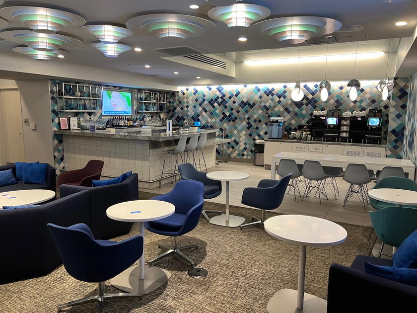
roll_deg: +0.0
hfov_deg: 67.3
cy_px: 156
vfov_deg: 53.1
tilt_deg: -9.3
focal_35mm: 26
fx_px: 313
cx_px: 208
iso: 320
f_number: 1.5
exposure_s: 1/60
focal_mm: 5.7
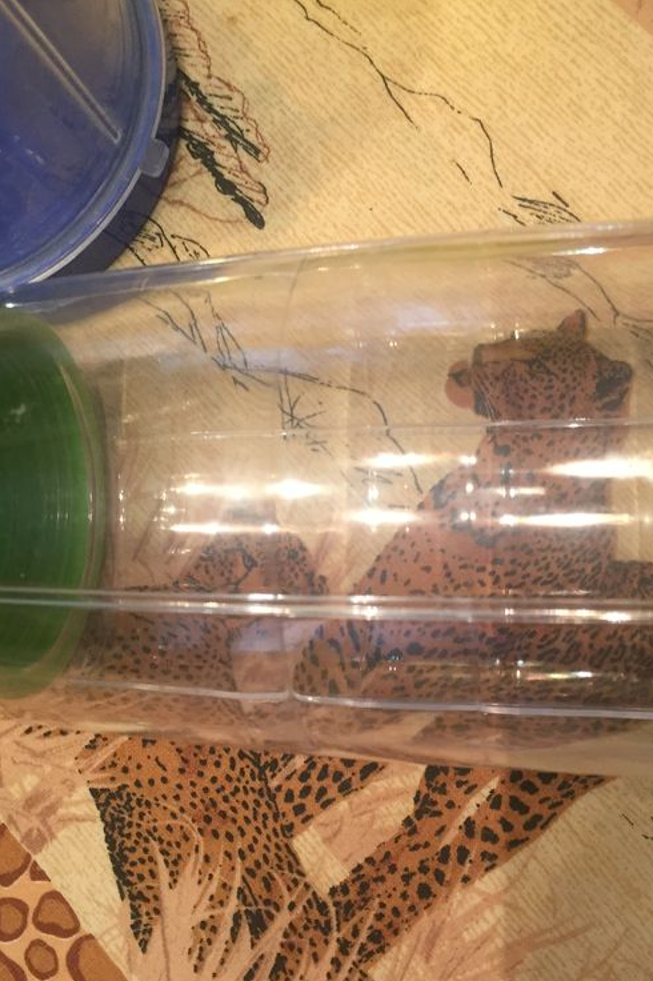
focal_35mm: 41
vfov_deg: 47.4
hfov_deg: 32.6
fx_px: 1117
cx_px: 345
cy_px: 498
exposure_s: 1/33
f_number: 2.2
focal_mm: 4.15
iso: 160
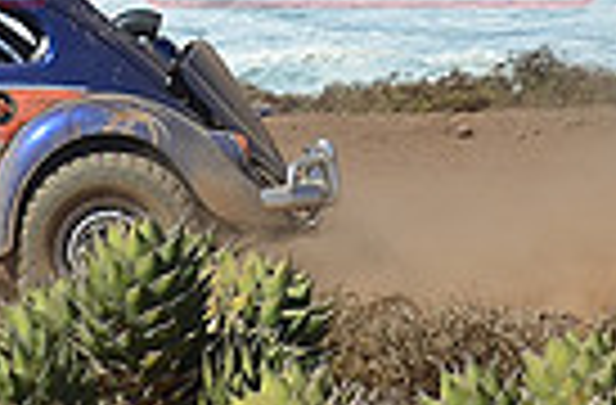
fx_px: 6728
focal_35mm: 395
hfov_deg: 5.2
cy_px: -198
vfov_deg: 3.4
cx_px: 342
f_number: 7.1
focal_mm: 62
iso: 200
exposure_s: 1/640
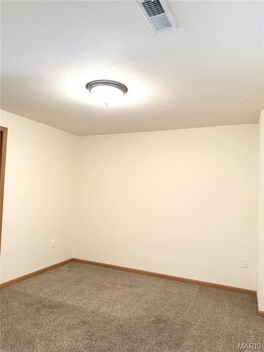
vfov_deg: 71.6
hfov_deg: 56.8
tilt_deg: +2.9
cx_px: 132
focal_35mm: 24
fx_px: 244
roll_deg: -1.8
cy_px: 176
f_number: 1.78
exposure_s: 1/60
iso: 400
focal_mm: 6.76
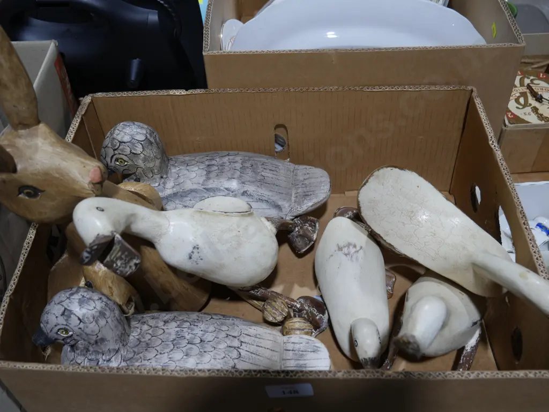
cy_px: 206
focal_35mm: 38
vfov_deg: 37.8
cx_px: 274
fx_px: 603
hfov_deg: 49.0
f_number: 4.1
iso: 200
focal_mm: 19
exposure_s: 1/100
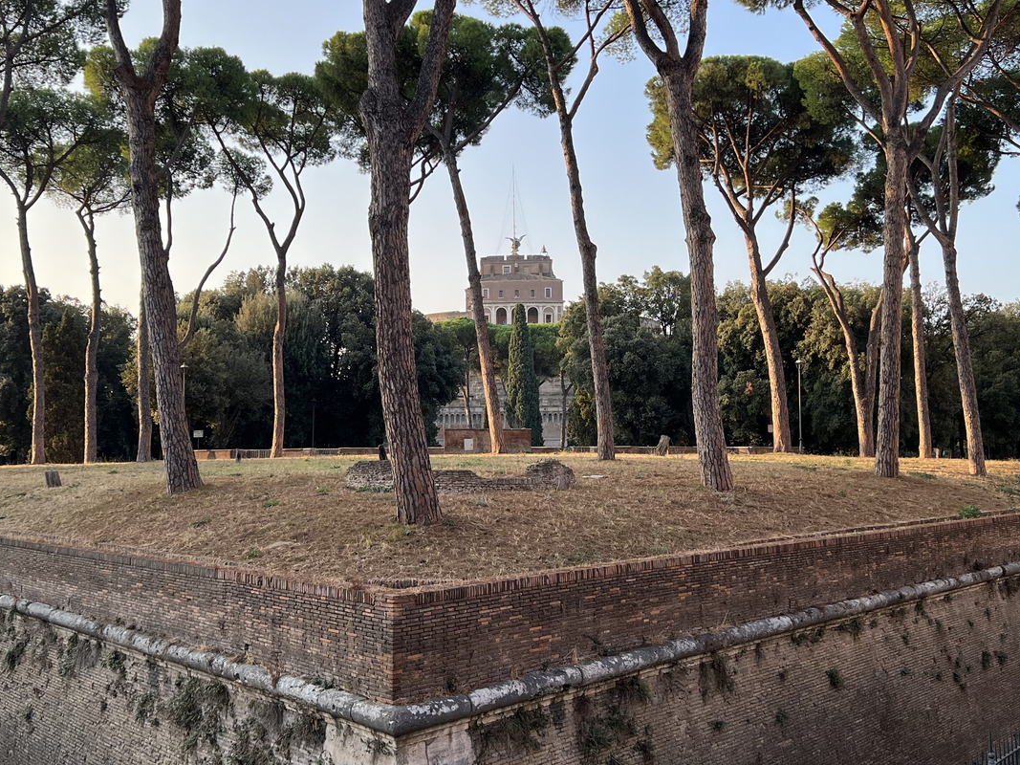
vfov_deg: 36.8
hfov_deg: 47.8
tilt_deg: +6.0
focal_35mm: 39
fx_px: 1149
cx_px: 460
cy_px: 344
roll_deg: +0.3
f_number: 1.5
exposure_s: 1/1183
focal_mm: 5.7
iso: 50
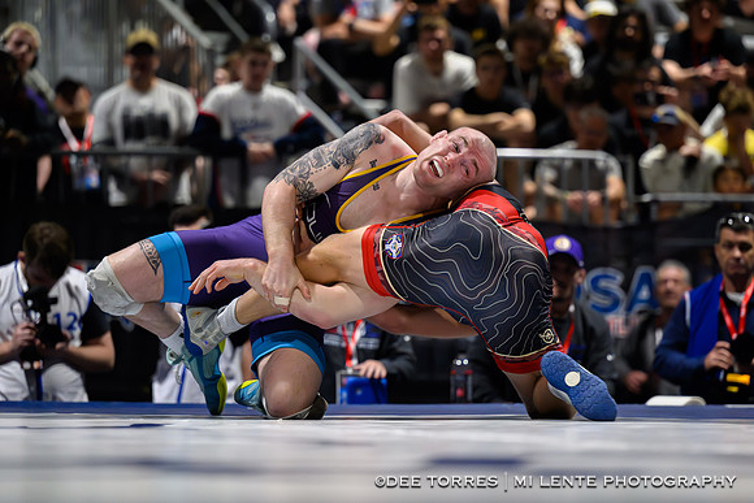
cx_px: 392
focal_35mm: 194
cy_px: 252
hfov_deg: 10.6
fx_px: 4066
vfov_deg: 7.1
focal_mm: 145
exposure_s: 1/640
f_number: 2.8
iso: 8000
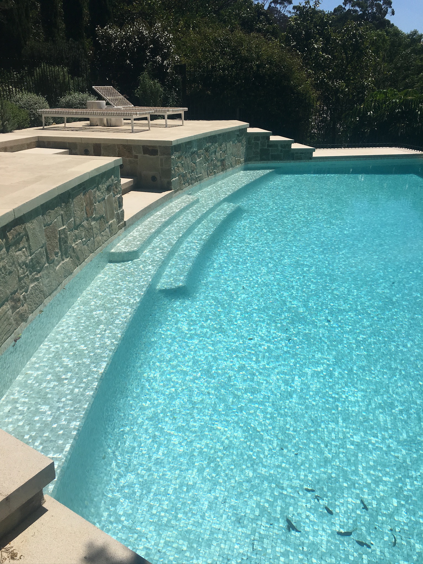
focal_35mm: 29
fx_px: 472
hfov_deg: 48.2
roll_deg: -0.2
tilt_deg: -21.8
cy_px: 282
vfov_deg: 61.7
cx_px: 212
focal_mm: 4.15
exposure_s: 1/5128
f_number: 2.2
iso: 25
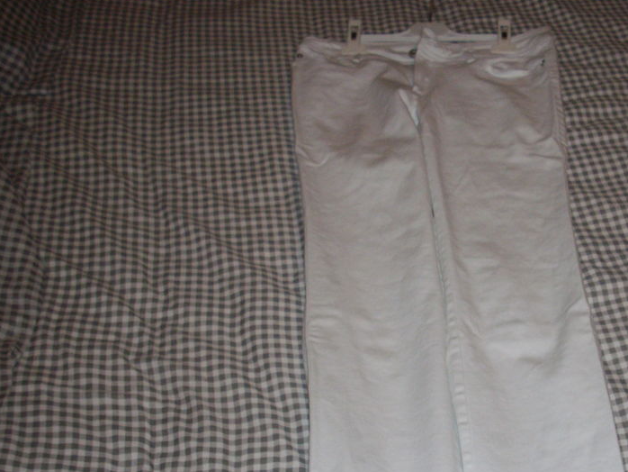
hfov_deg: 35.6
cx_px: 446
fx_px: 962
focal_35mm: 53
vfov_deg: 27.4
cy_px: 317
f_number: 2.8
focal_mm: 6.2
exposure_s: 1/50
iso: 160
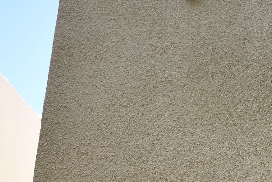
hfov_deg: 20.5
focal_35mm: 96
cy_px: 221
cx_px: 281
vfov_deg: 13.8
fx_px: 726
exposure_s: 1/1500
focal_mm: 35
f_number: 1.4
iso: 125
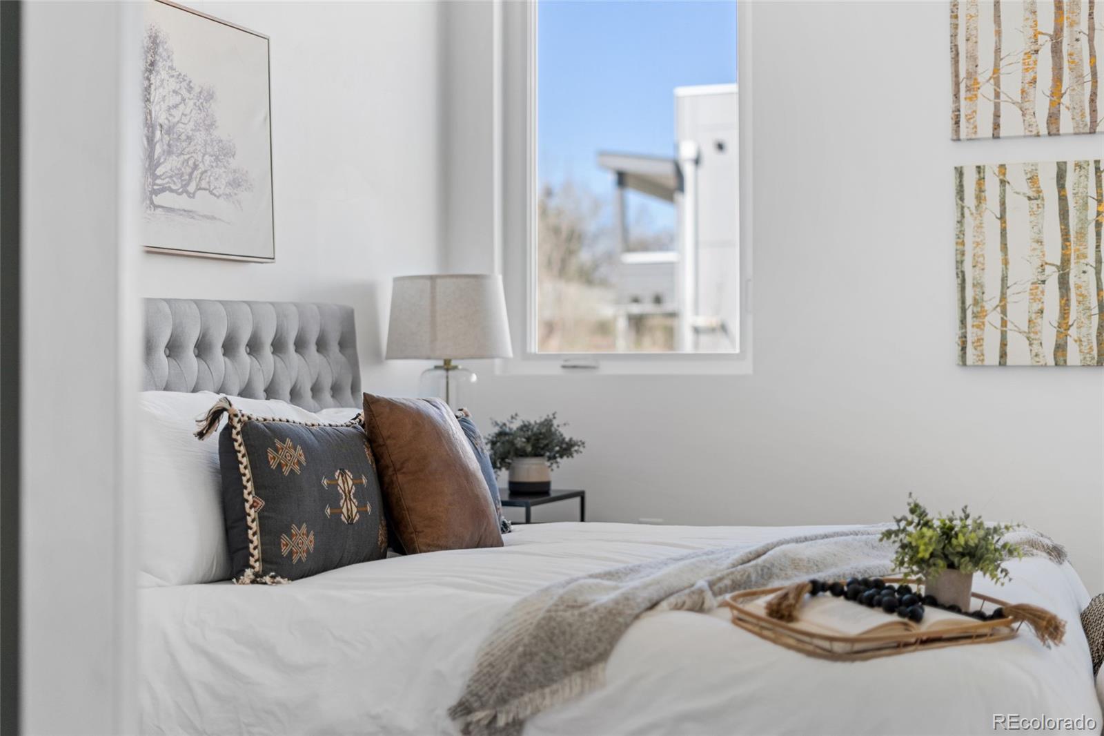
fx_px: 1533
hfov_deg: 39.6
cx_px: 552
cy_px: 368
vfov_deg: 27.0
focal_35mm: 50
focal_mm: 50
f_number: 1.8
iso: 500
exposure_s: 1/250
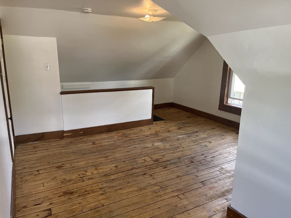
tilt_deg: -15.0
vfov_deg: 53.1
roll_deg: -0.2
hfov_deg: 67.3
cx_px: 146
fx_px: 219
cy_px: 109
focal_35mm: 26
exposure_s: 1/120
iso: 125
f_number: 1.6
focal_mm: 5.1
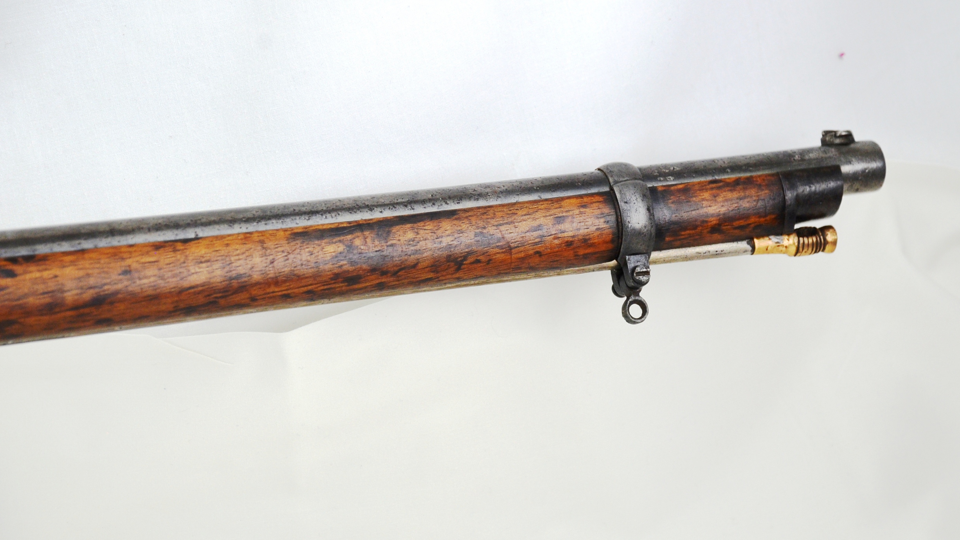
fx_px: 3207
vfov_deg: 9.6
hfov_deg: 17.0
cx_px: 479
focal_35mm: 126
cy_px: 282
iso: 800
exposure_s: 1/250
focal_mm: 80
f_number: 5.6
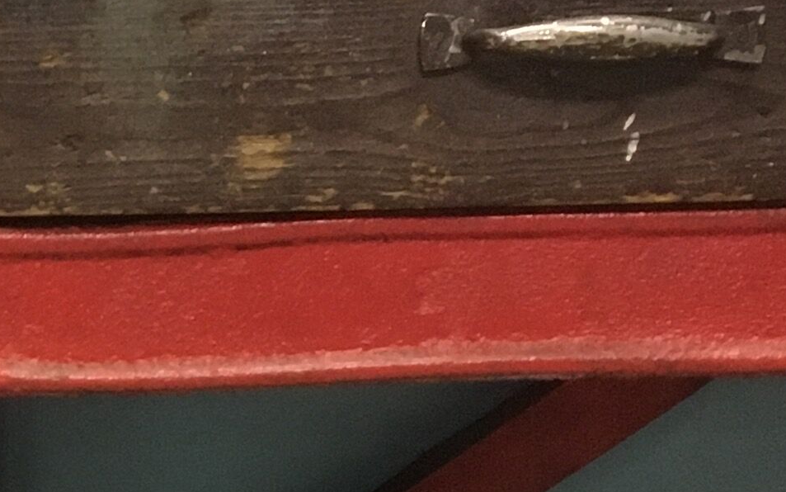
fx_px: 2785
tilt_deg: -21.3
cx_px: -120
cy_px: 999
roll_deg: +2.5
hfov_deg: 15.6
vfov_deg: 9.4
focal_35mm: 130
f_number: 2.2
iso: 200
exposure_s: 1/17
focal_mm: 4.15
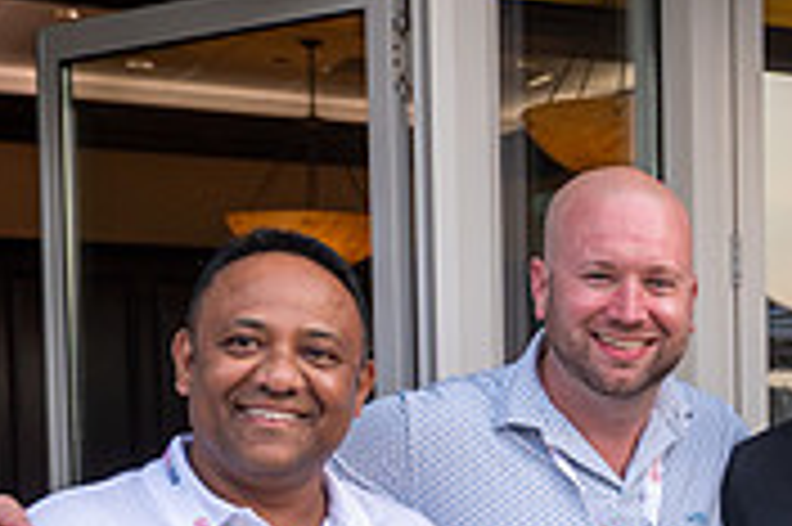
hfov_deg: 19.9
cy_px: 589
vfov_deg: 14.2
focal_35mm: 94
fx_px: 2066
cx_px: 1030
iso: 500
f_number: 4
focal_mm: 28.5
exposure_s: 1/500
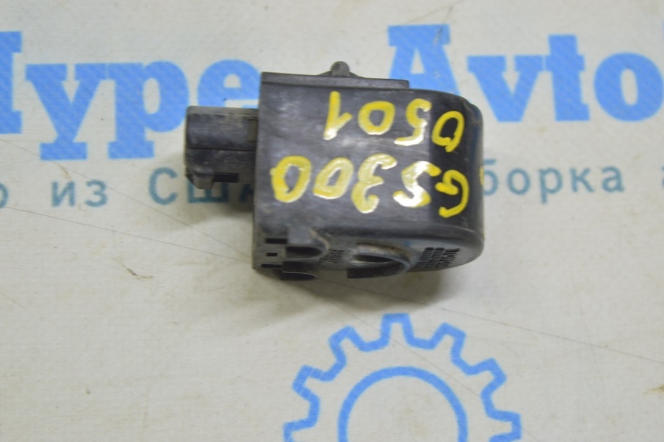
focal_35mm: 82
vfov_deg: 16.5
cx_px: 332
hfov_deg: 24.6
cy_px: 221
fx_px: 1520
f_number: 5.6
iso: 400
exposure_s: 1/20
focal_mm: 55
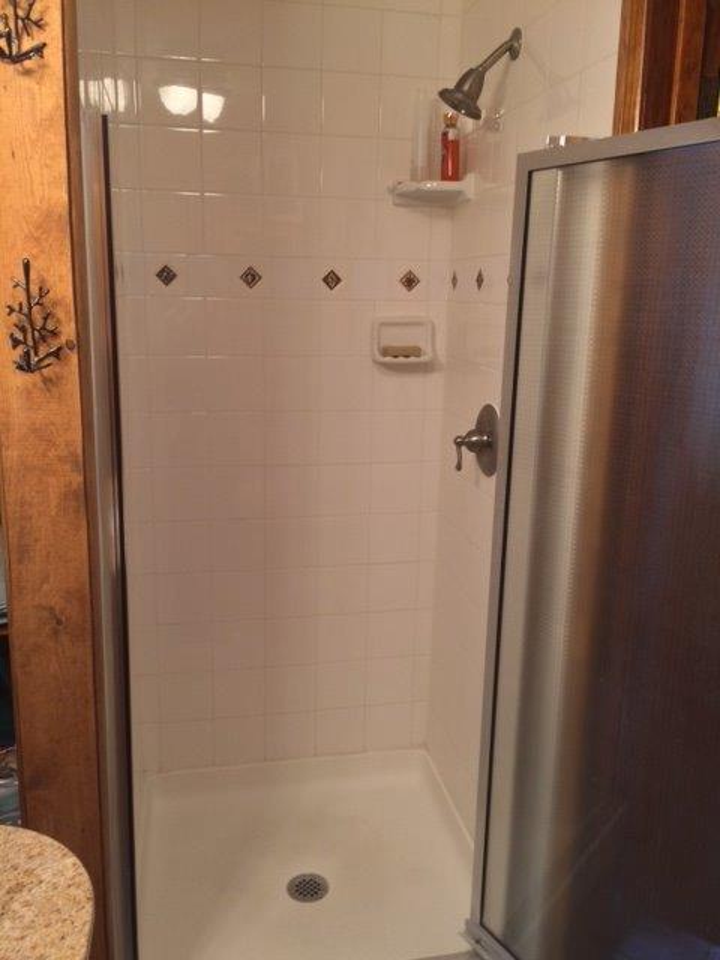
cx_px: 360
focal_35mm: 29
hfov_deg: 48.2
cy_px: 480
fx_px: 804
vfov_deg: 61.7
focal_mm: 4.15
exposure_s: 1/30
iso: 100
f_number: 2.2
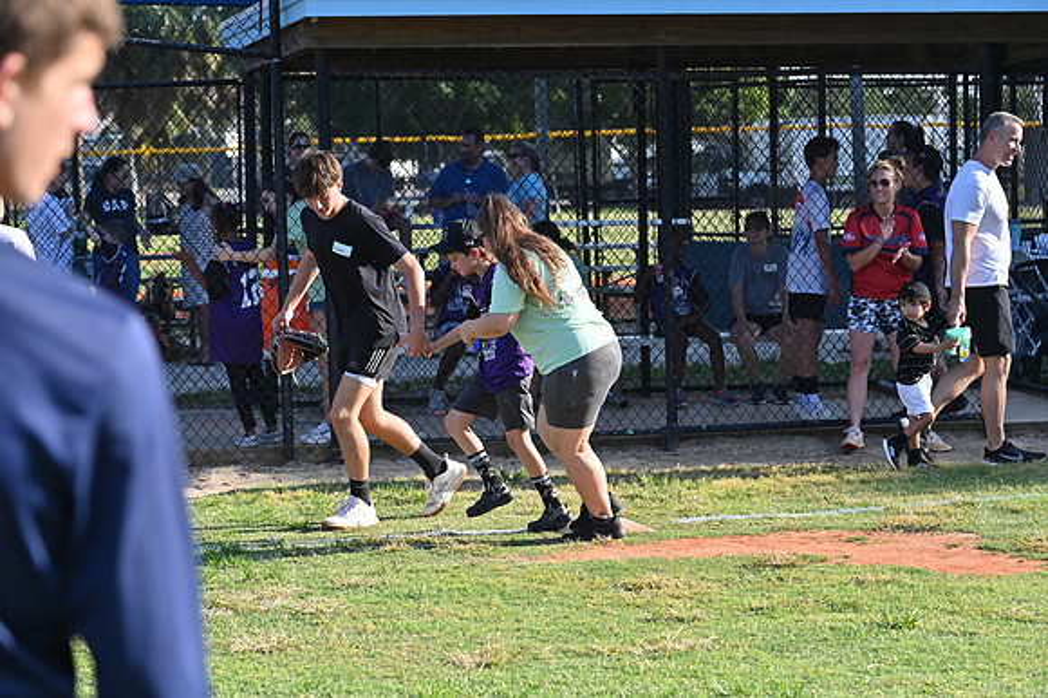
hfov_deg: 20.0
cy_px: 349
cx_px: 524
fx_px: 2968
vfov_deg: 13.4
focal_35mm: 102
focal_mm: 102
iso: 2500
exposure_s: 1/8000
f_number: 6.3
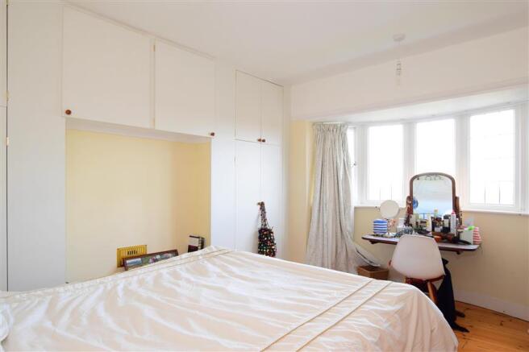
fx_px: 286
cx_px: 264
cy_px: 176
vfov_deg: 63.2
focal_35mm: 20
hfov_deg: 85.4
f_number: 7.1
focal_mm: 13
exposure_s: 1/10
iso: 400
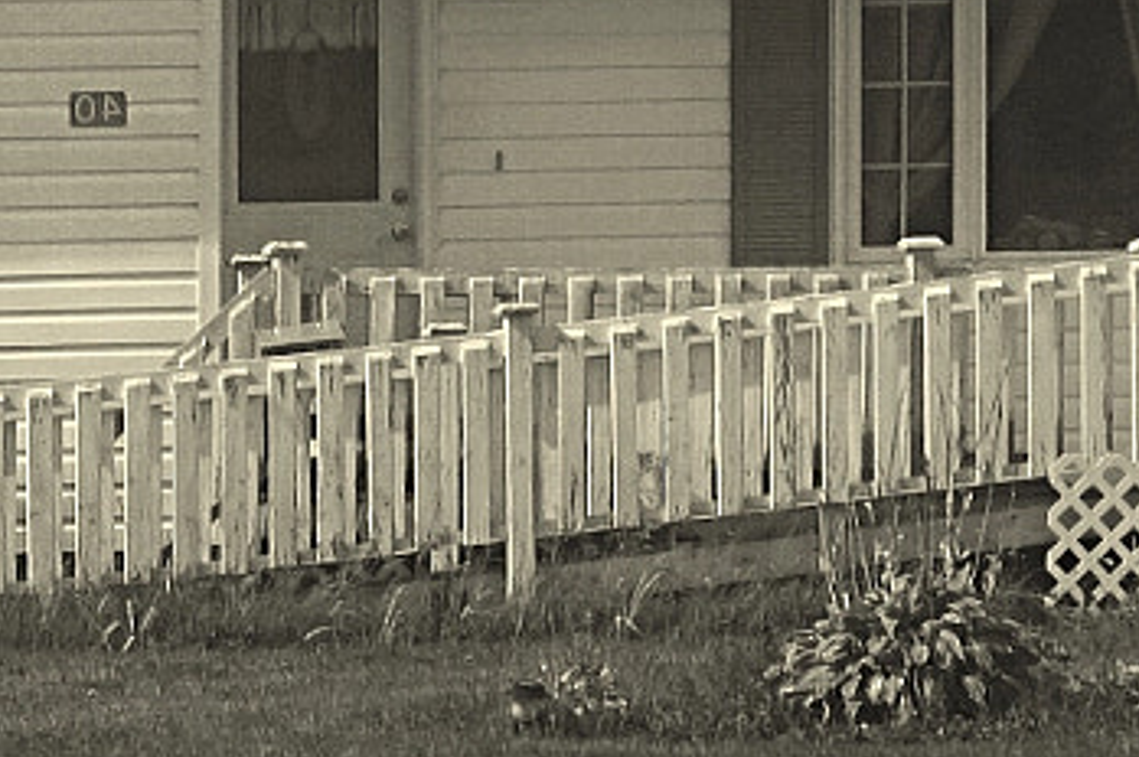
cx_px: 855
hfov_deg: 5.5
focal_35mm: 378
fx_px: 11957
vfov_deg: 3.6
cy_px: -344
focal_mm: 55
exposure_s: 1/125
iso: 100
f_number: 10
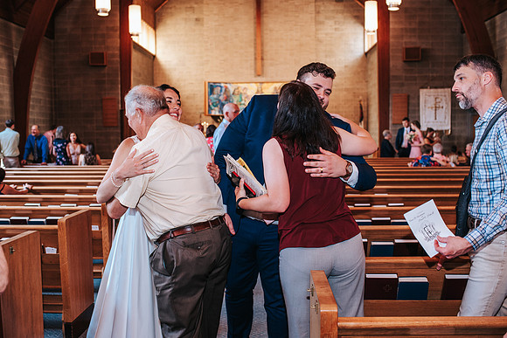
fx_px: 506
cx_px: 254
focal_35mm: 36
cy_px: 169
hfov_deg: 53.2
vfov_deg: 37.0
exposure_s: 1/125
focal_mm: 35
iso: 1000
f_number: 3.2
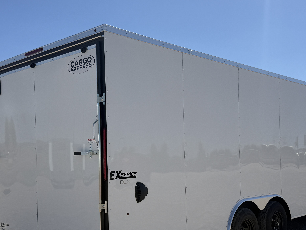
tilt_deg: +1.4
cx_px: 160
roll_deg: +0.8
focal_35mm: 45
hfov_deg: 42.1
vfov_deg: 32.0
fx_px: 398
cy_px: 147
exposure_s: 1/6711
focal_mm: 6.76
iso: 80
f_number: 1.78
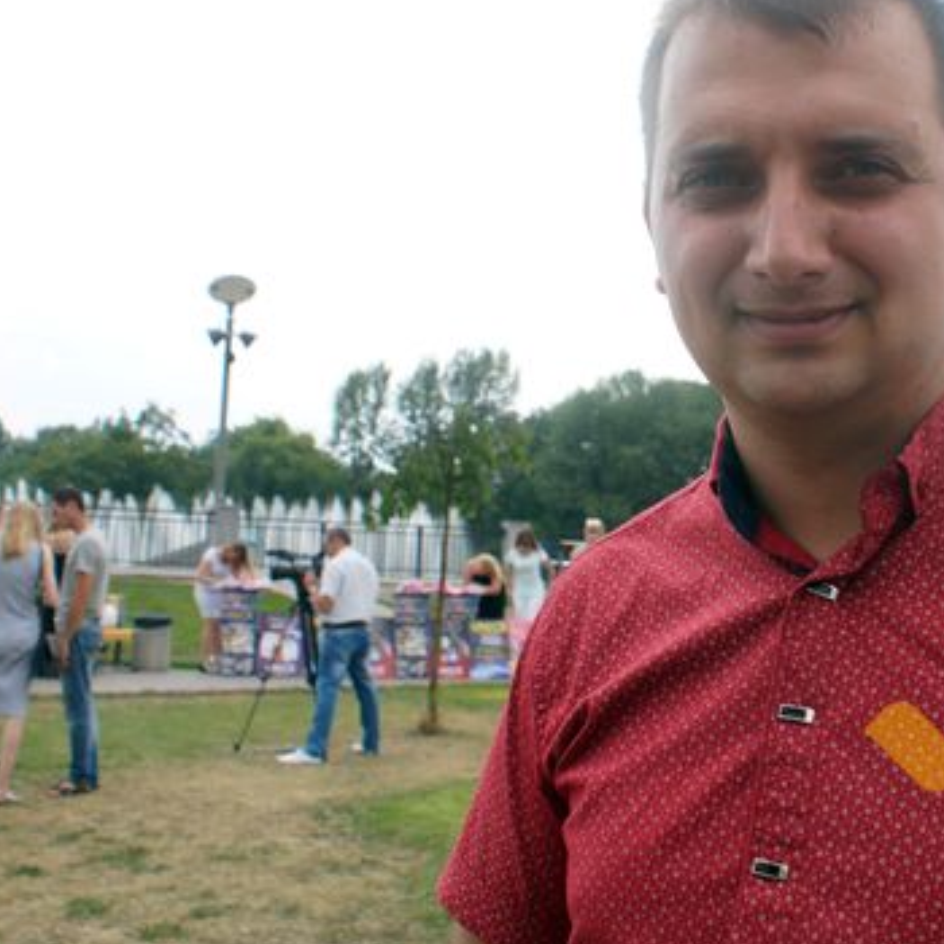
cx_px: 701
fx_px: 1574
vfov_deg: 33.3
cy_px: 382
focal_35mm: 51
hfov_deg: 32.8
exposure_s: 1/200
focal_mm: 20
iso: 100
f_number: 7.1
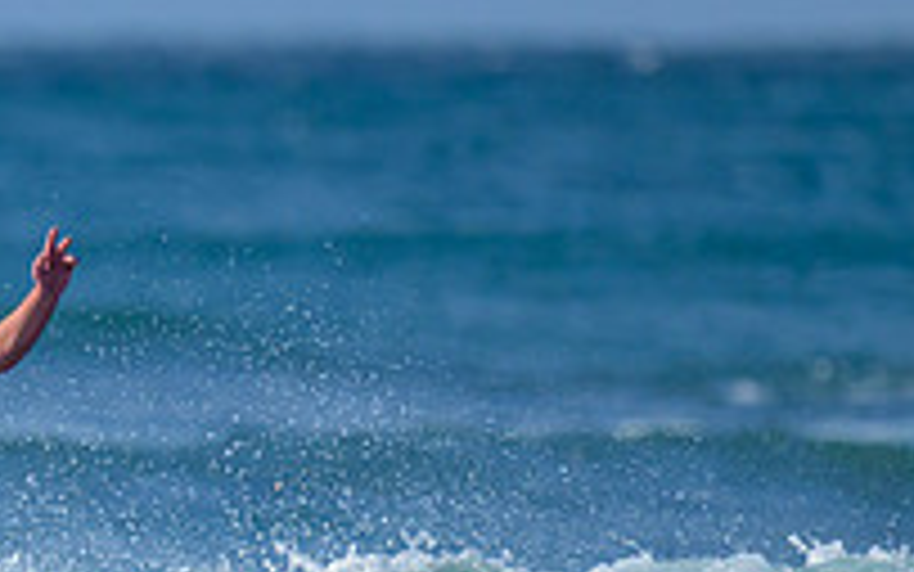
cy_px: 897
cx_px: -742
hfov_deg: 0.7
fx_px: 79658
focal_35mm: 3197
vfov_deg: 0.4
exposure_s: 1/2000
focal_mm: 800
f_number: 6.3
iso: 250
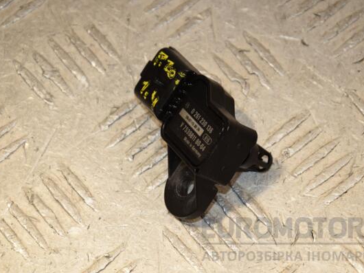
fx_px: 1803
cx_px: 189
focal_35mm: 172
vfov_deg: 8.6
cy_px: 136
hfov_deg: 11.5
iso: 800
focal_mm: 105
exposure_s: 1/200
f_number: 9
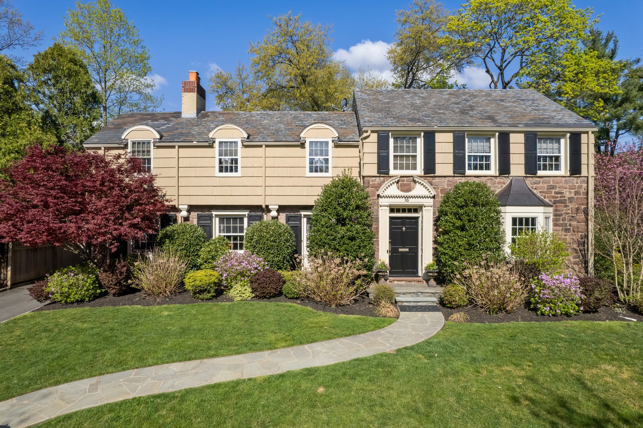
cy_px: 214
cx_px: 322
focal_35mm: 22
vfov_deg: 57.2
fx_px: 393
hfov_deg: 78.6
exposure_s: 1/2500
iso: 160
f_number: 2.8
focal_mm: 8.38
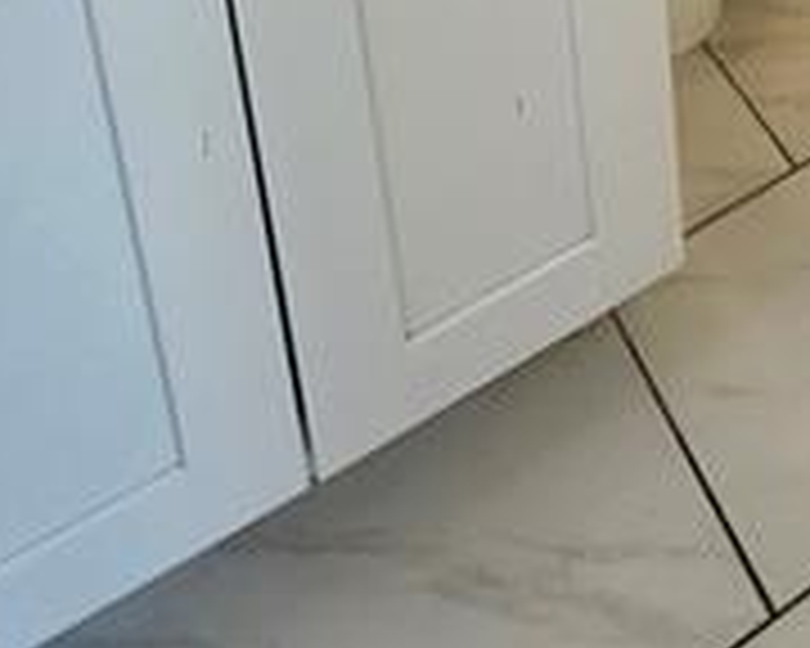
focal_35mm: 54
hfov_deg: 32.6
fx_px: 1295
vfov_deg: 17.7
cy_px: -702
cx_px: 765
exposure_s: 1/60
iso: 100
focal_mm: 1.7
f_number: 2.2
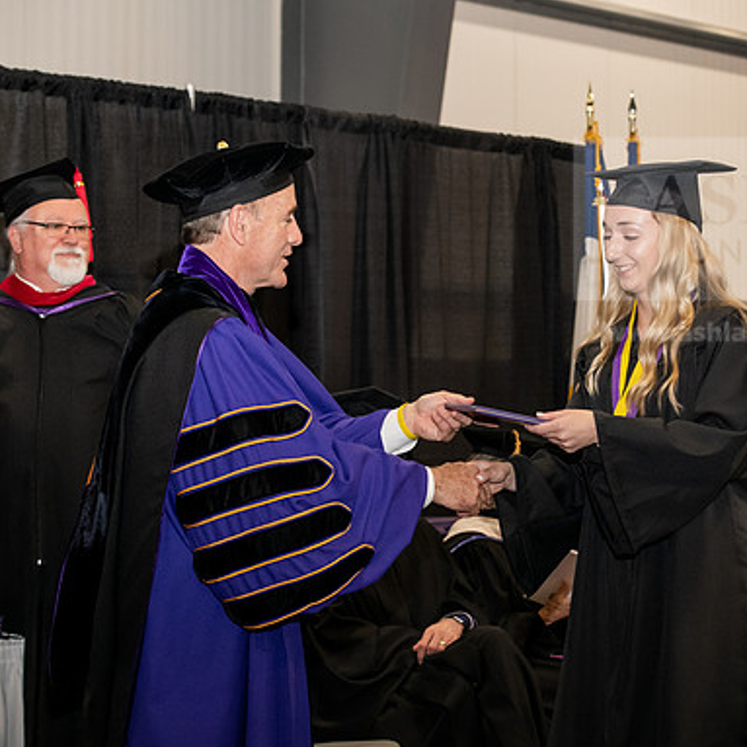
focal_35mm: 90
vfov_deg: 19.3
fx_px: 2197
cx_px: 515
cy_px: 374
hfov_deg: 19.2
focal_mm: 70
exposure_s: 1/200
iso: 2500
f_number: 5.6
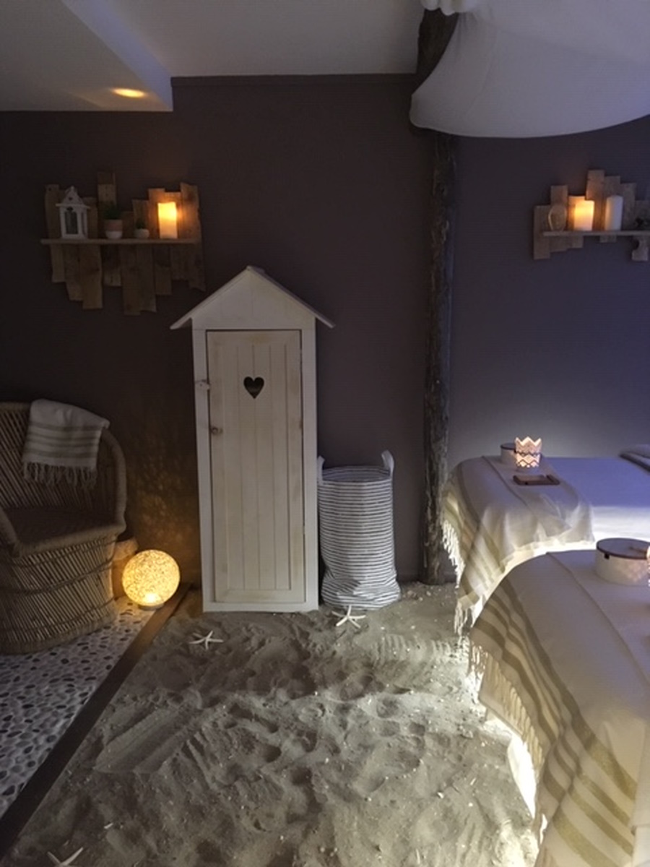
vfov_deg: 61.7
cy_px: 434
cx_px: 325
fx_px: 726
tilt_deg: -10.7
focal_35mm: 29
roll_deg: +0.8
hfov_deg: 48.2
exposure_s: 1/17
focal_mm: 4.15
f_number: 2.2
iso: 500
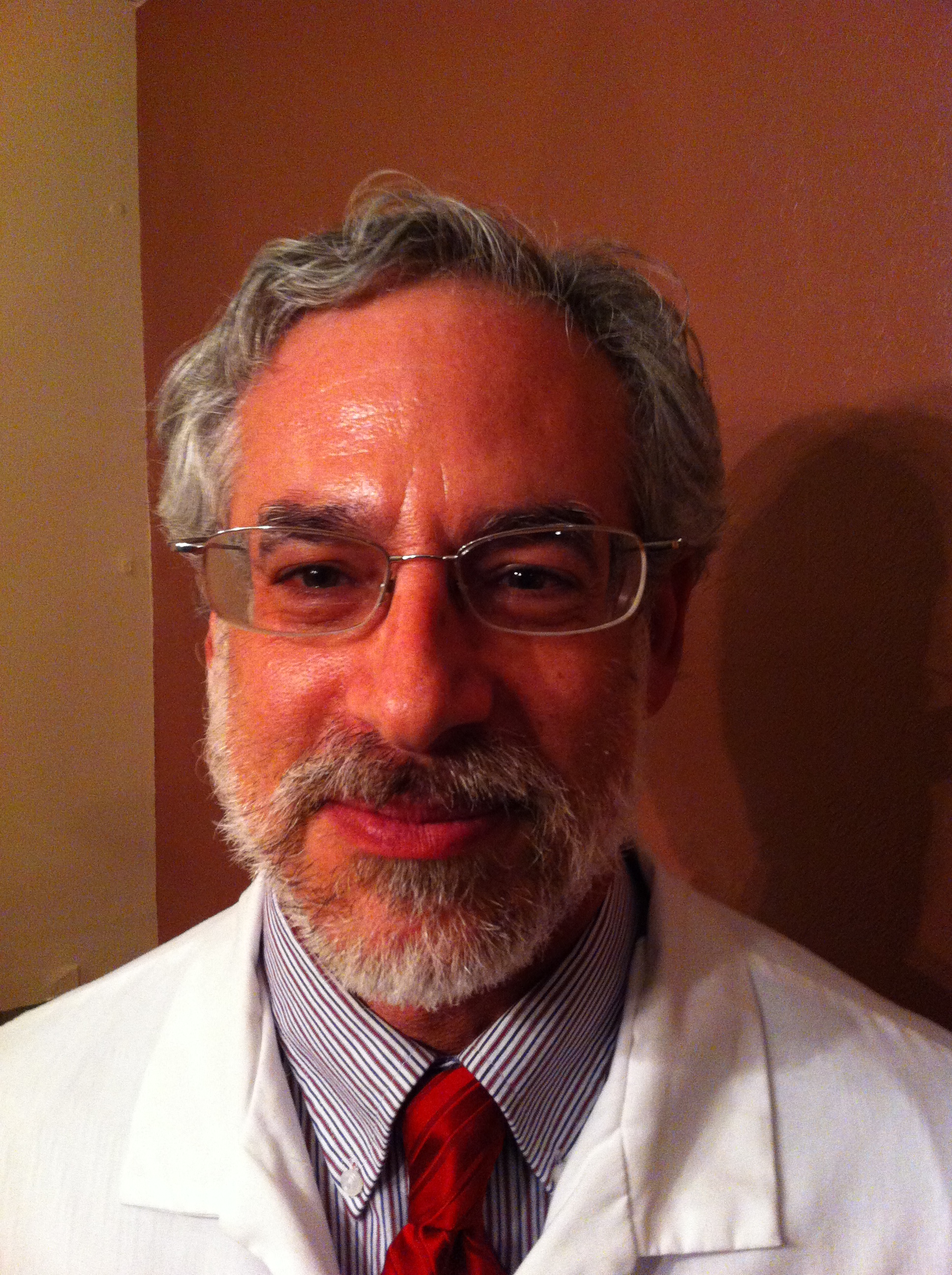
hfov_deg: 40.6
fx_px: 1287
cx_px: 476
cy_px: 638
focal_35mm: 35
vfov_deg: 52.7
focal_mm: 3.85
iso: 320
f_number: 2.8
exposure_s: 1/15
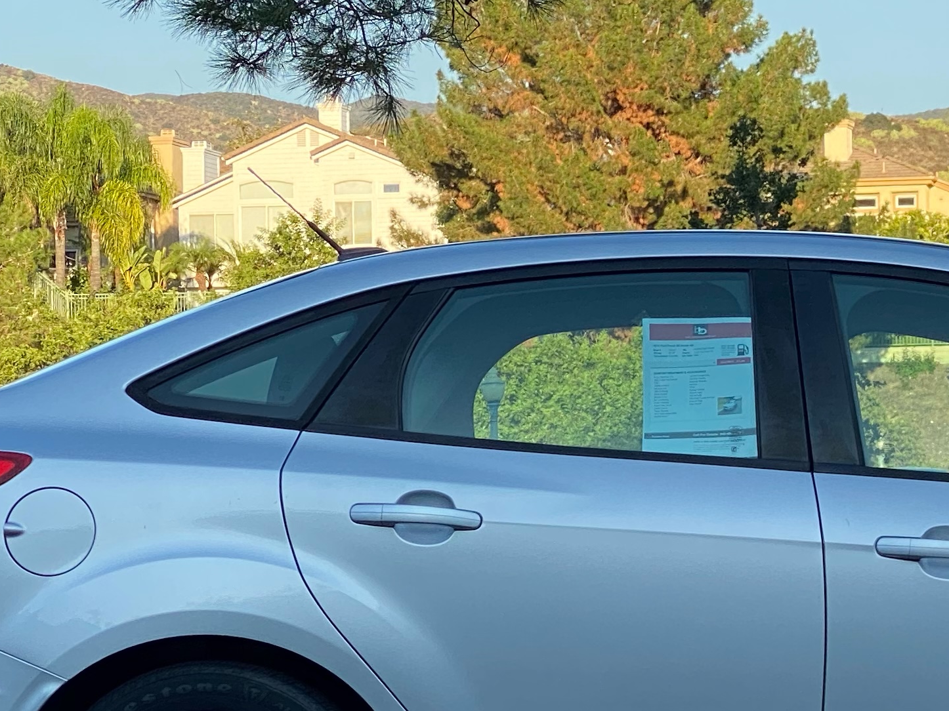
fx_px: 3975
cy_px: 654
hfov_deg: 13.5
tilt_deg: -1.6
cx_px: 915
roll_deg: +0.0
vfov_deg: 10.2
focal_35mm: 145
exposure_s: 1/440
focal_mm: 6
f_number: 2
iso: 20
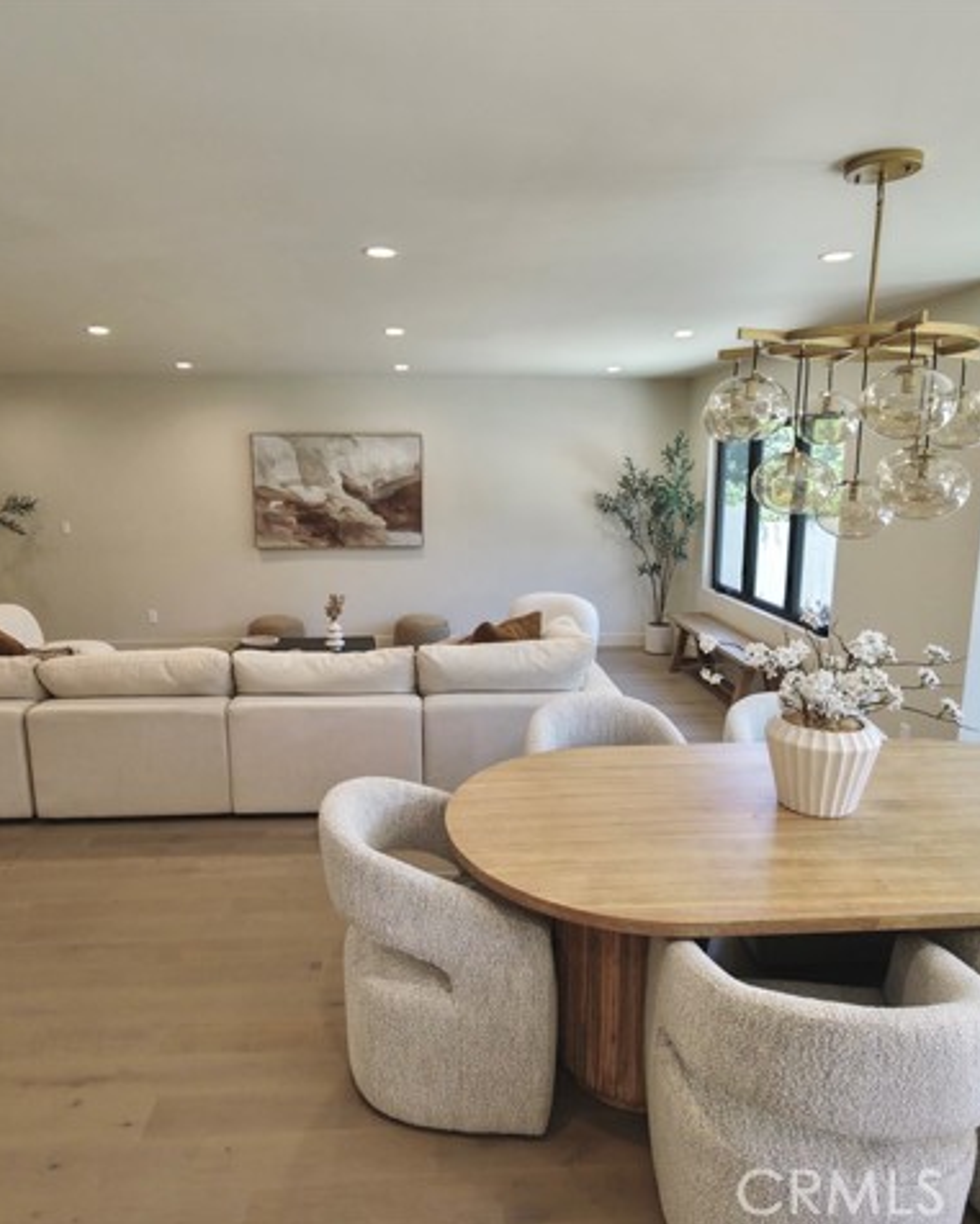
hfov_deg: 65.5
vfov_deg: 77.6
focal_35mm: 21
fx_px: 761
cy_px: 612
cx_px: 468
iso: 200
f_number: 2.2
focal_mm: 3.05
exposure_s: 1/50
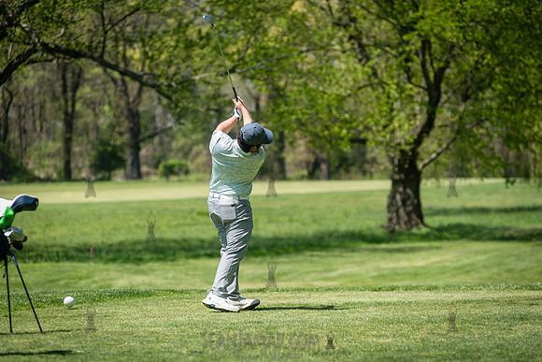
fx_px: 2183
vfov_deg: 9.5
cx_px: 271
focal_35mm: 145
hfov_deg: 14.2
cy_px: 181
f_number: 3.5
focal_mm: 145
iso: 100
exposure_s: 1/500
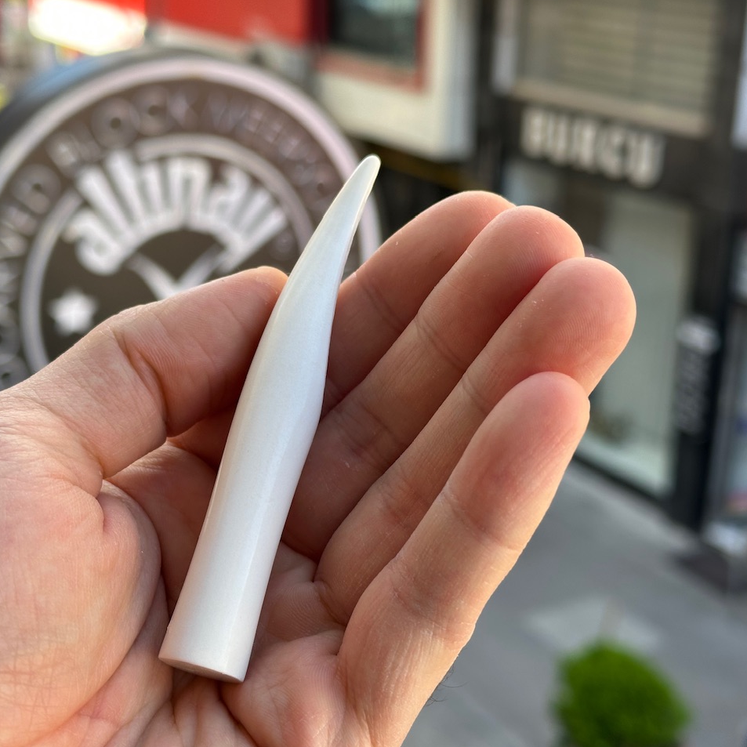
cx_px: 320
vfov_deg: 30.0
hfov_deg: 30.0
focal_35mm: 57
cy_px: 374
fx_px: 1392
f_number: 1.78
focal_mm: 6.86
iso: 64
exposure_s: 1/345
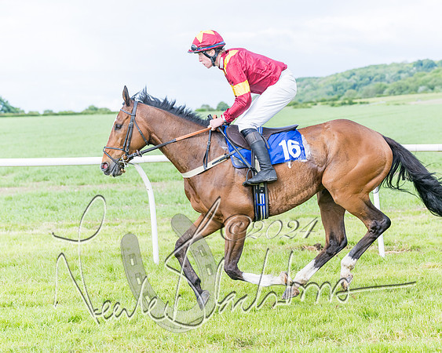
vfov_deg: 14.5
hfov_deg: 18.1
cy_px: 179
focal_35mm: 106
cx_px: 259
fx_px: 1385
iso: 400
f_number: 4
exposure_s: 1/2500
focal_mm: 78
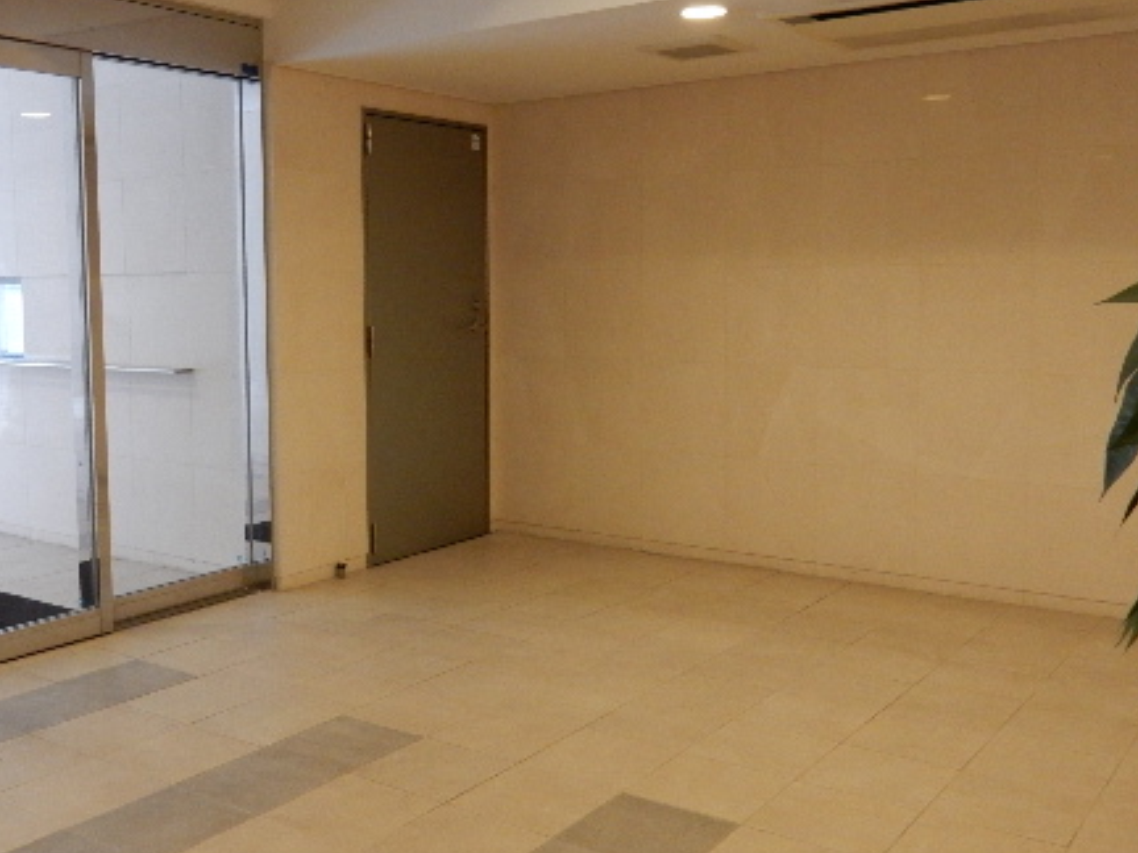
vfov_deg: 38.6
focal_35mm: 37
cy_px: 384
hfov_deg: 49.8
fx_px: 1216
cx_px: 458
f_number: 3.7
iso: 400
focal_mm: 4.5
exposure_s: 1/30
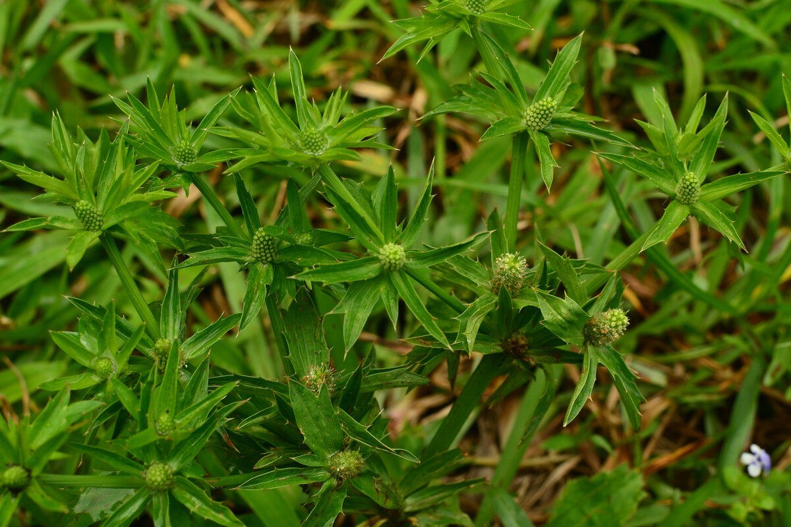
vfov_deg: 25.8
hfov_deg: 37.9
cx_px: 396
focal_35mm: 52
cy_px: 264
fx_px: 1153
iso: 100
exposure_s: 1/100
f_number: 8
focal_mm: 35
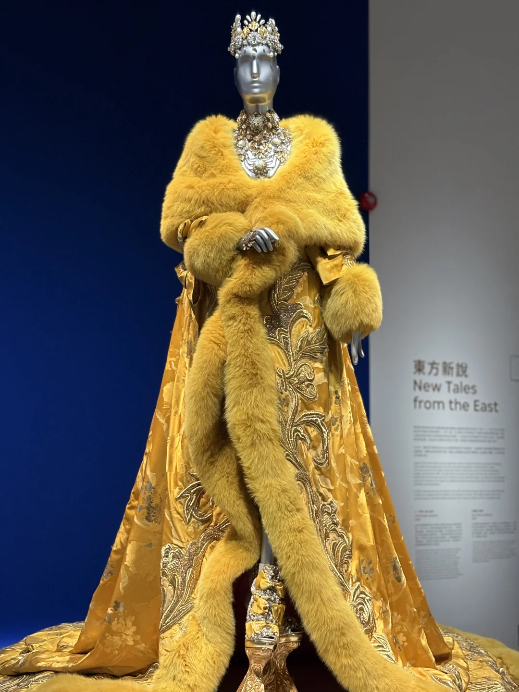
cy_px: 346
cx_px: 260
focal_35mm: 52
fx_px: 1040
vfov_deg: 36.8
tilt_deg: +6.8
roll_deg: -0.3
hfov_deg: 28.0
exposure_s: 1/39
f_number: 1.6
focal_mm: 5.96
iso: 200
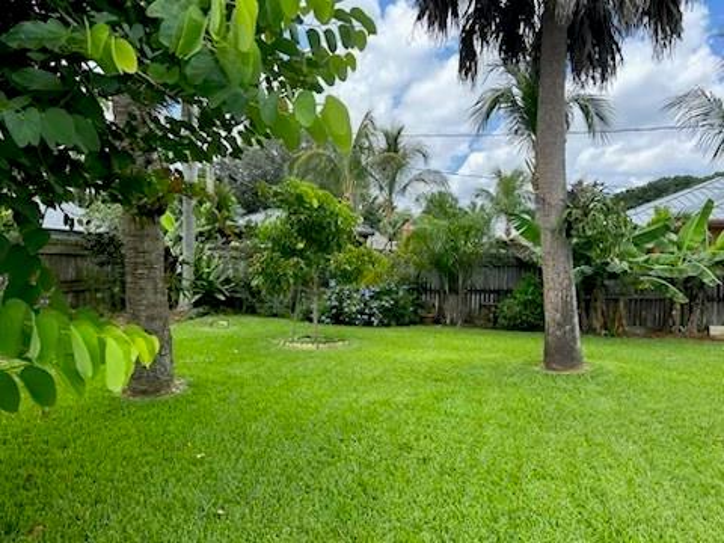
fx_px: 544
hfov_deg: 67.3
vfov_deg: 53.1
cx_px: 362
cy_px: 272
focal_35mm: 26
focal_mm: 5.7
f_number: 1.5
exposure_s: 1/1311
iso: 50
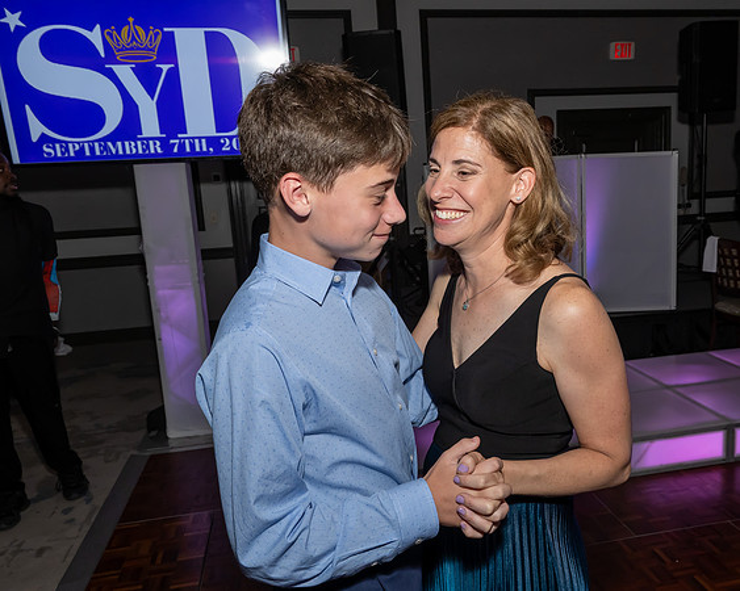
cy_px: 297
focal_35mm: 31
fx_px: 686
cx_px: 451
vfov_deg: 46.6
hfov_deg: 56.2
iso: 1000
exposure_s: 1/250
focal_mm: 18
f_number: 7.1
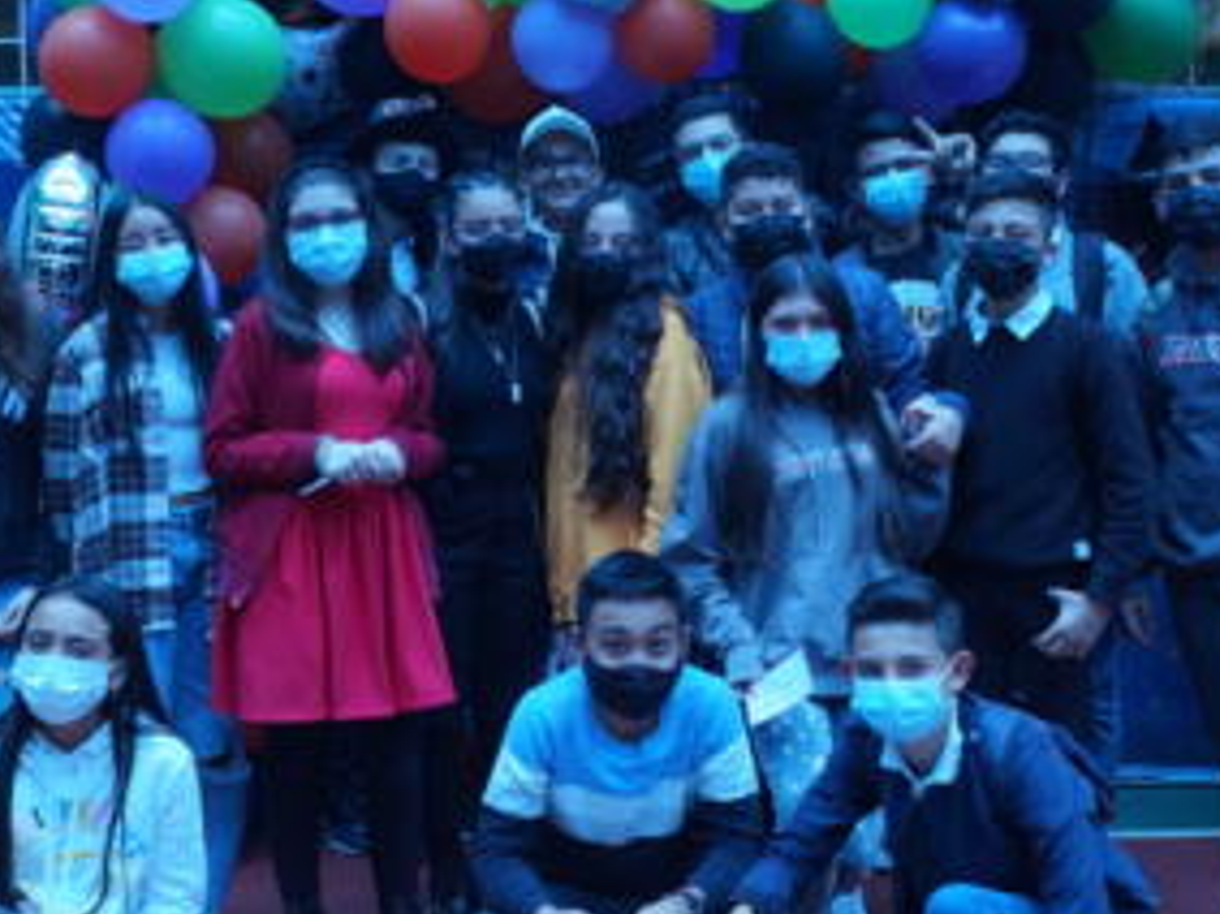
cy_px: 403
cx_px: 565
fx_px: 1797
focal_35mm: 51
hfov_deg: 37.5
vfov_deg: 28.5
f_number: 8
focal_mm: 20
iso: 800
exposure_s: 1/60
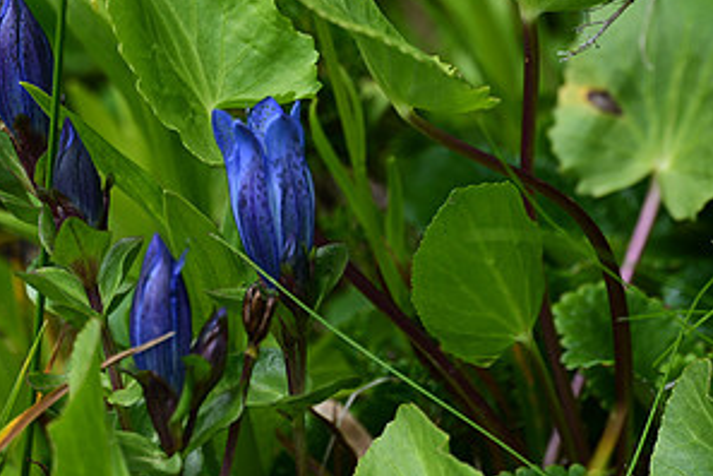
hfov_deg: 1.8
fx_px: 23190
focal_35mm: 1171
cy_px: 66
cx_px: 281
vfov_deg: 1.2
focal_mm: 600
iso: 100
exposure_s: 1/180
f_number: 6.3
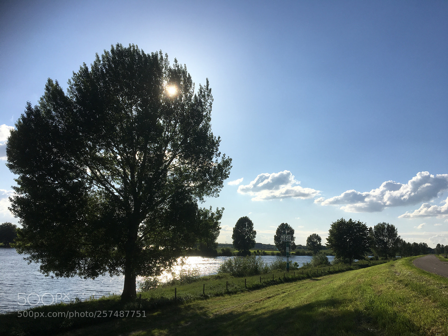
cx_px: 224
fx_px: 375
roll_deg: -1.8
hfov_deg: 61.7
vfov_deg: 48.2
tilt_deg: +11.6
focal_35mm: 29
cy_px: 168
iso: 25
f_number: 2.2
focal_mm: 4.15
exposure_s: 1/4274
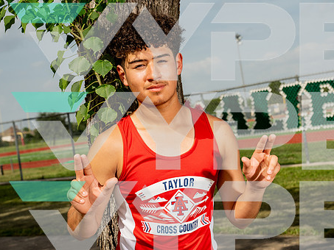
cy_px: 131
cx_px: 199
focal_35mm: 69
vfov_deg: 21.3
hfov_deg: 28.1
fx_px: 666
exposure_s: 1/800
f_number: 8
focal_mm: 56
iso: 200
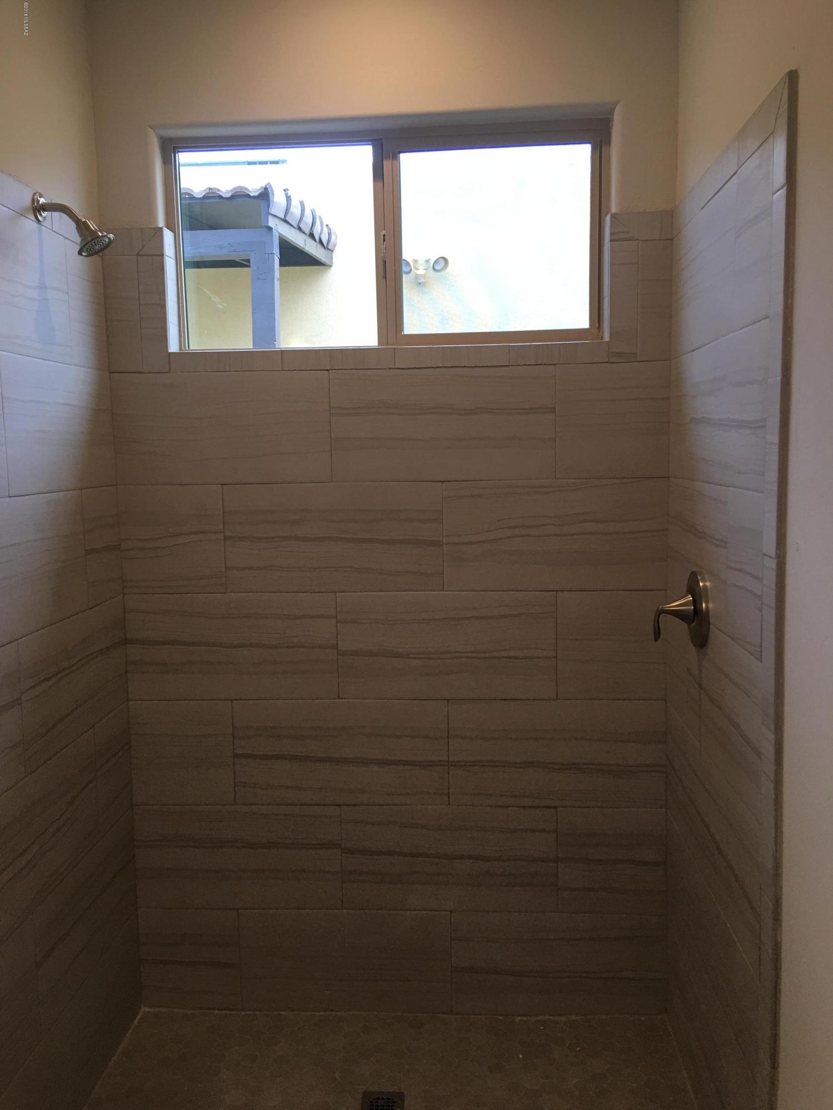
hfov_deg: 48.2
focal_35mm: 29
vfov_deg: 61.7
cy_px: 555
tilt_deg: -4.6
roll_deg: +1.4
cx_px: 416
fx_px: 930
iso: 40
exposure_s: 1/30
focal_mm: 4.15
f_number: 2.2
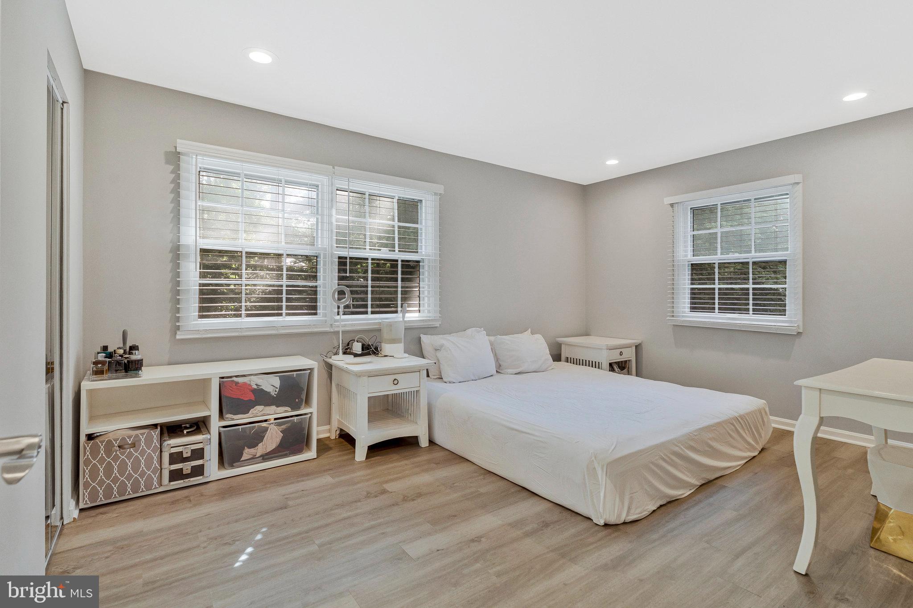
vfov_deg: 73.7
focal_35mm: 16
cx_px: 456
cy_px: 304
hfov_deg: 96.7
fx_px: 406
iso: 1250
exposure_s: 1/40
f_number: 7.1
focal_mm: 16
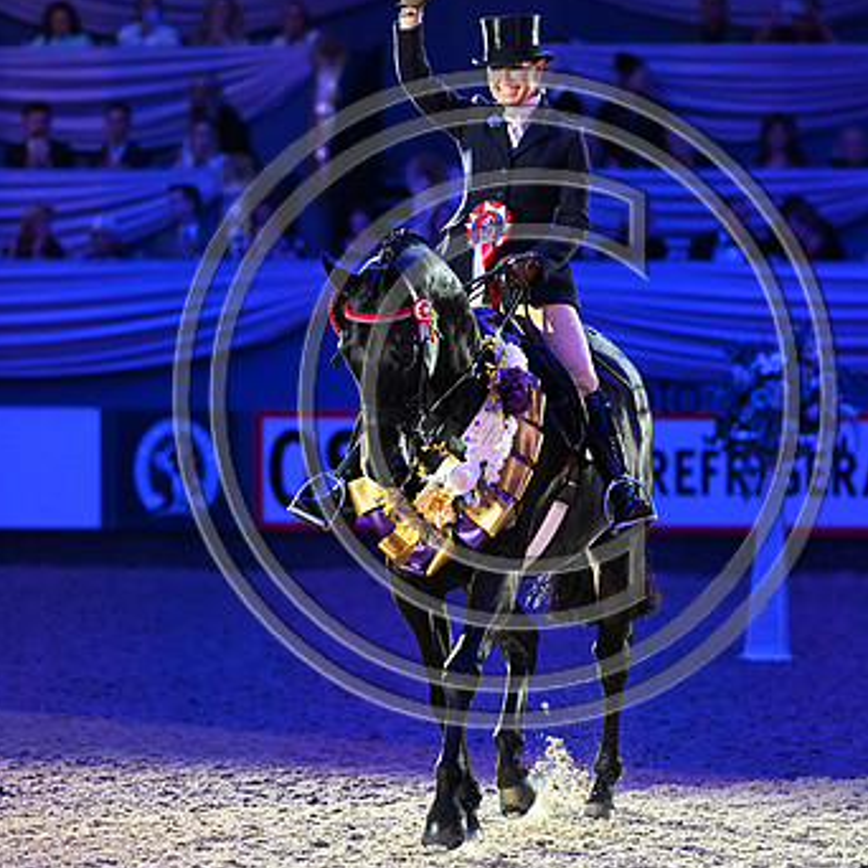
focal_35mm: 288
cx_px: 471
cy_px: 355
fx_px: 8170
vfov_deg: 6.1
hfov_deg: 6.1
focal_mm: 200
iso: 8000
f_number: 3.5
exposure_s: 1/800
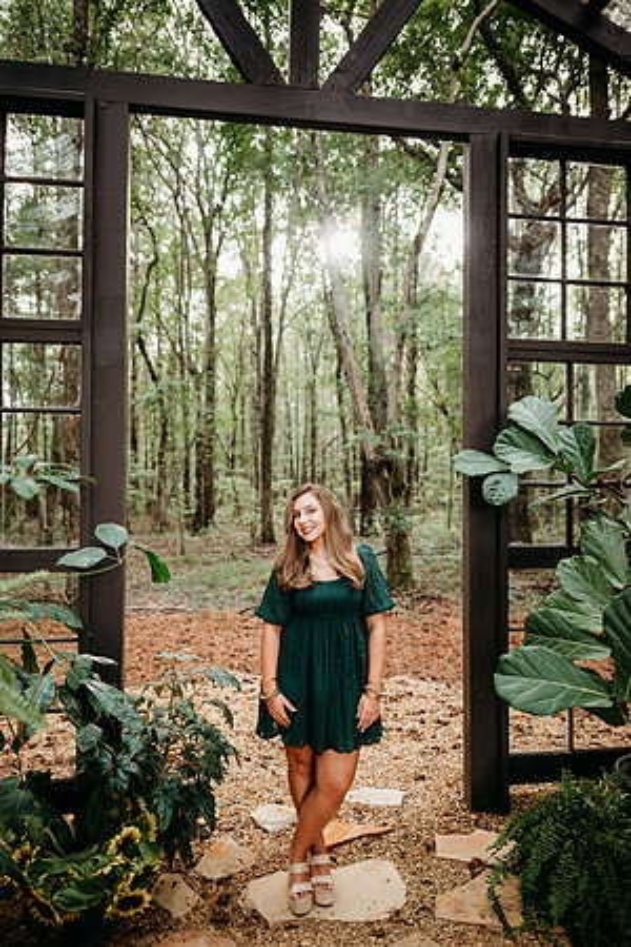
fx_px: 631
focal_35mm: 24
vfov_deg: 73.7
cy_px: 474
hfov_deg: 53.1
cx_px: 316
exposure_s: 1/250
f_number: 2.2
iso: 640
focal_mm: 24
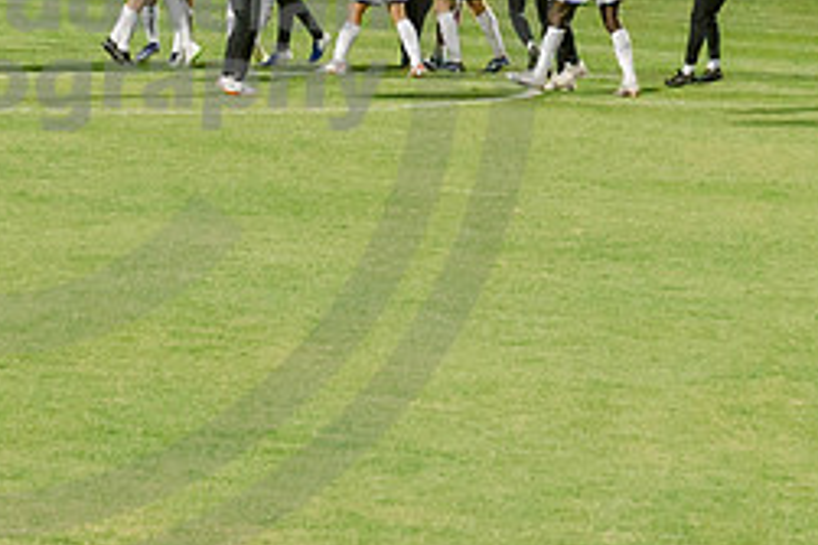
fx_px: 8924
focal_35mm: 393
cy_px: 9
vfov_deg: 3.5
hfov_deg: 5.2
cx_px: 277
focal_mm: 70
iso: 2000
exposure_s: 1/160
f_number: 4
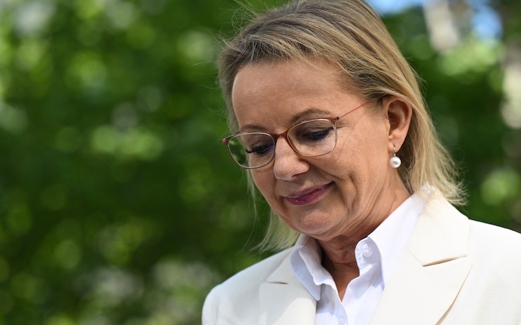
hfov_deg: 17.4
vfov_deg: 10.9
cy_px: 153
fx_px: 1704
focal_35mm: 120
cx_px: 307
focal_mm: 99
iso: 400
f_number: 3.2
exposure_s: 1/1600
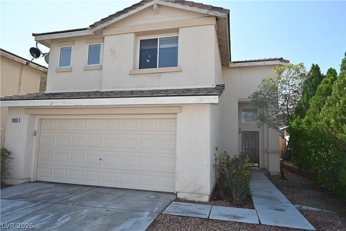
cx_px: 173
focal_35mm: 24
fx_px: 231
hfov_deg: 73.7
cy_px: 116
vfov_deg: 53.1
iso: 64
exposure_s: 1/160
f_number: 6.3
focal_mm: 24
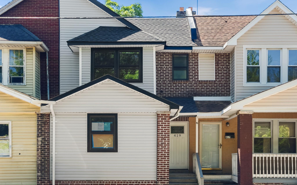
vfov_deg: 25.3
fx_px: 413
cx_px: 149
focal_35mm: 51
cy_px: 107
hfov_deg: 39.6
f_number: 1.8
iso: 100
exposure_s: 1/1500
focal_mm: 6.76
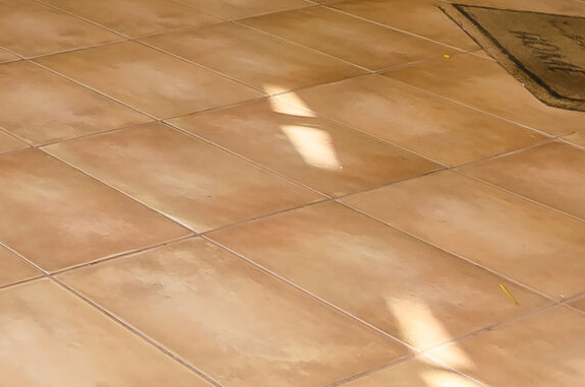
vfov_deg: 14.8
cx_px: -544
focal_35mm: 73
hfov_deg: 19.0
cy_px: -417
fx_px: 1184
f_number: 8
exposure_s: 1/125
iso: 100
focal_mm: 10
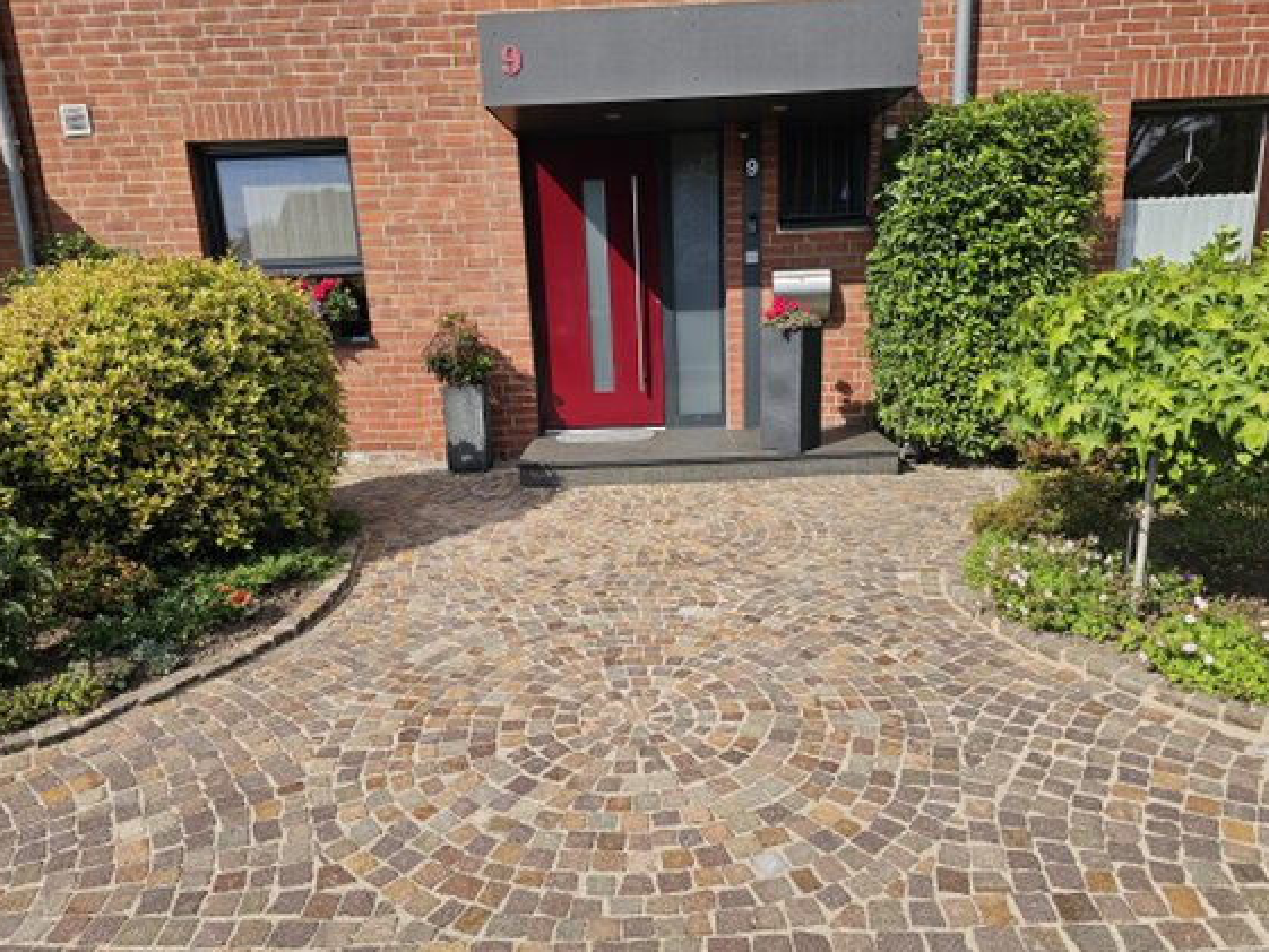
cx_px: 639
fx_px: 880
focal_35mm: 24
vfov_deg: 56.8
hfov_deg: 71.6
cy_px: 492
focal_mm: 6.3
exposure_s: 1/857
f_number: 1.7
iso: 10
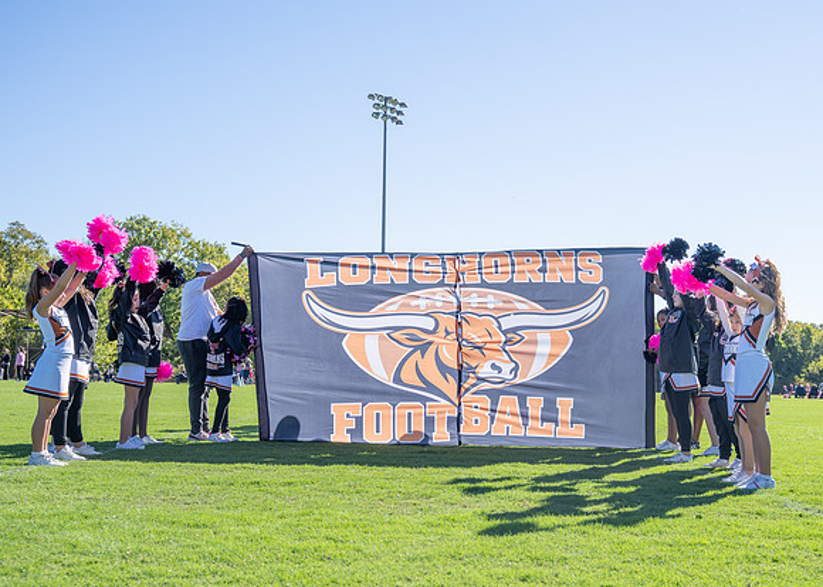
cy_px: 356
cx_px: 492
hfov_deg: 44.5
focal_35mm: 43
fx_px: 1000
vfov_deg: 32.6
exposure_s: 1/2500
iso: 250
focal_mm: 30.5
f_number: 4
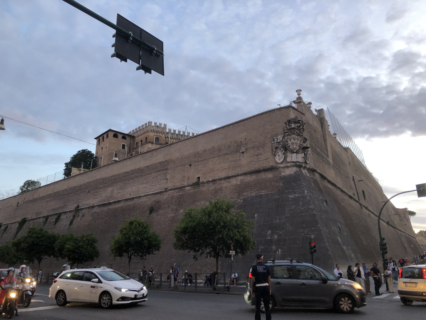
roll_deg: +0.3
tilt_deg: +16.9
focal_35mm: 28
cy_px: 160
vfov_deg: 49.7
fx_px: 345
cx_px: 213
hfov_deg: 63.4
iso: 20
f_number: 1.8
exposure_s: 1/30
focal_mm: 4
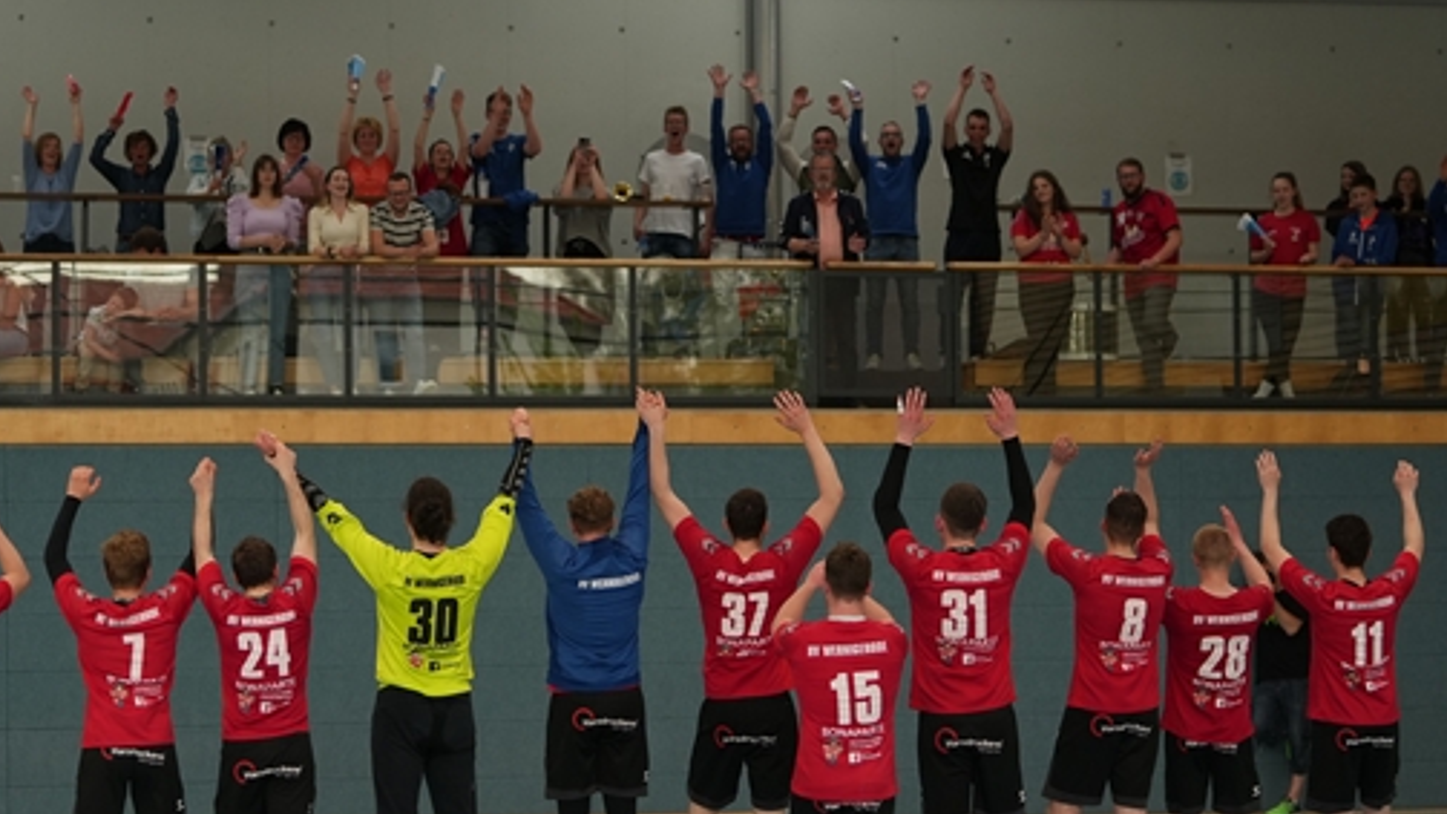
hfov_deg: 20.9
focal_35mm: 102
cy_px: 493
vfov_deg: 11.9
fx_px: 3914
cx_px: 515
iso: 1000
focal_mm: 70
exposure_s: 1/1000
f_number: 2.8
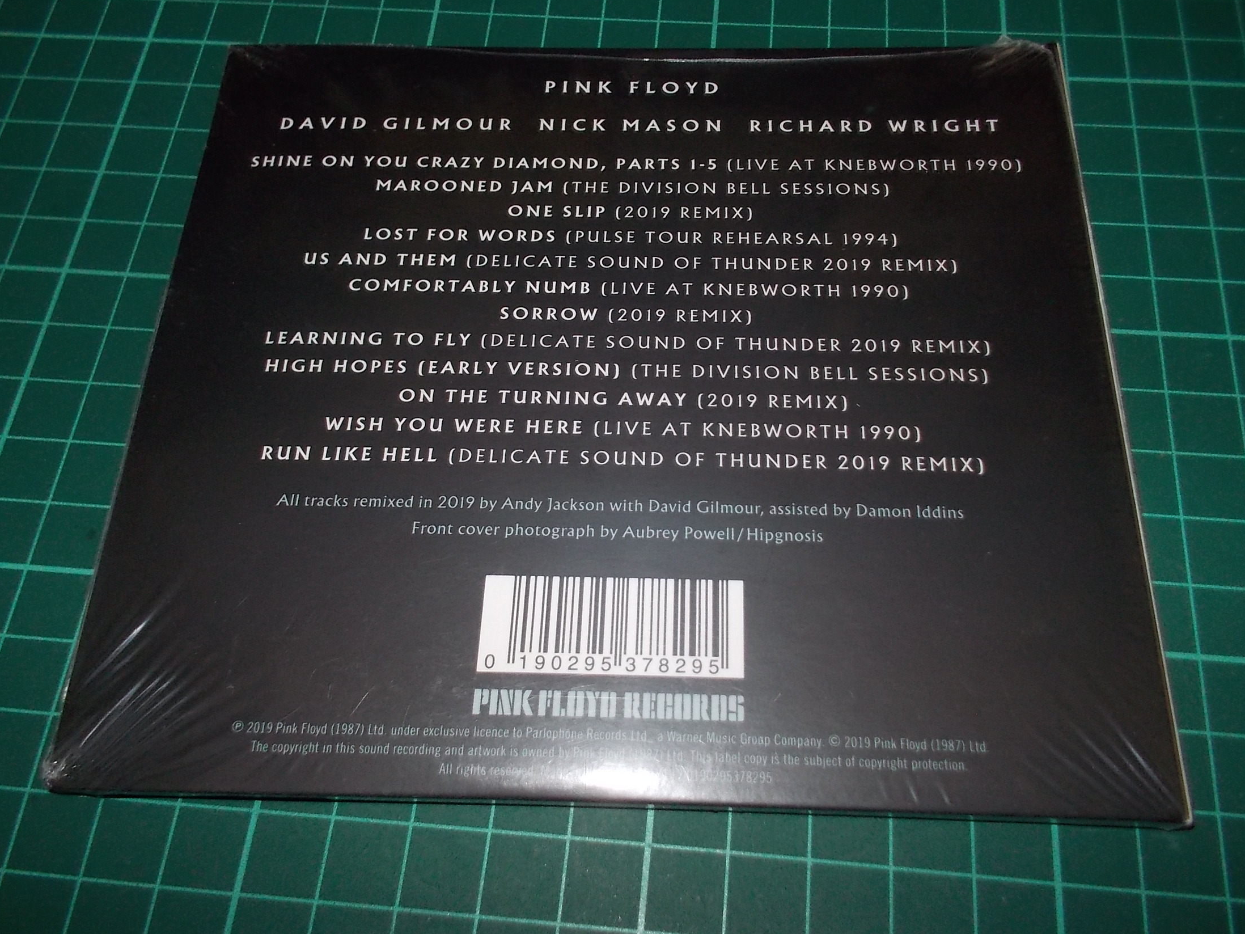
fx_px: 1079
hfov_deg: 60.0
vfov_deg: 46.8
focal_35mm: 30
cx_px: 642
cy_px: 461
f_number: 3.3
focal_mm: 4.1
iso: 200
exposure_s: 1/30
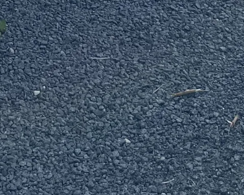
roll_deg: -1.3
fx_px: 982
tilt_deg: -0.6
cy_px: -413
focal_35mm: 136
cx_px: -74
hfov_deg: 13.6
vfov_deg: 9.0
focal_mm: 5.1
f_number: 1.6
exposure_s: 1/3413
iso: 50
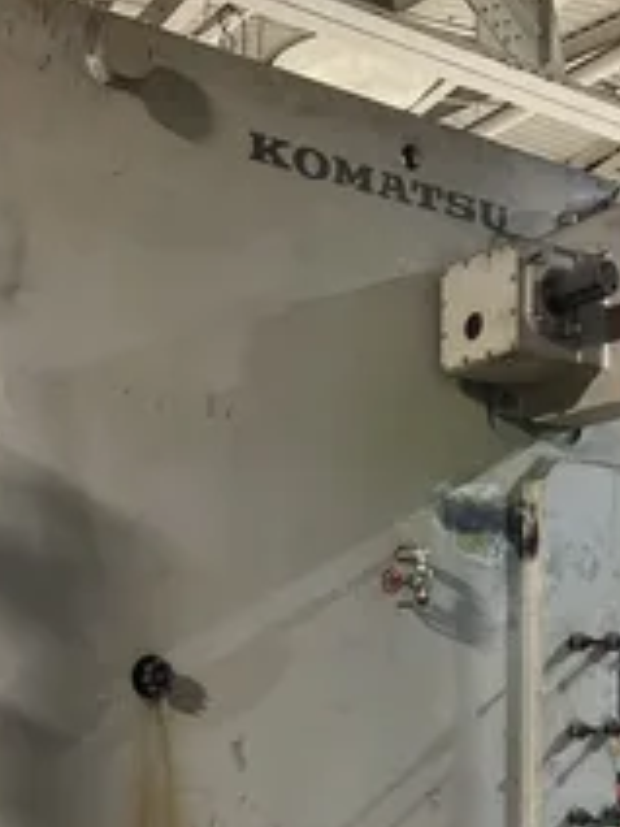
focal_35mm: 49
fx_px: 1170
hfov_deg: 29.6
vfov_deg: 36.7
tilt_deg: -1.2
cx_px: 230
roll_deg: +2.1
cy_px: 726
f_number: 1.5
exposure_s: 1/38
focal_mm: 5.7
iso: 640
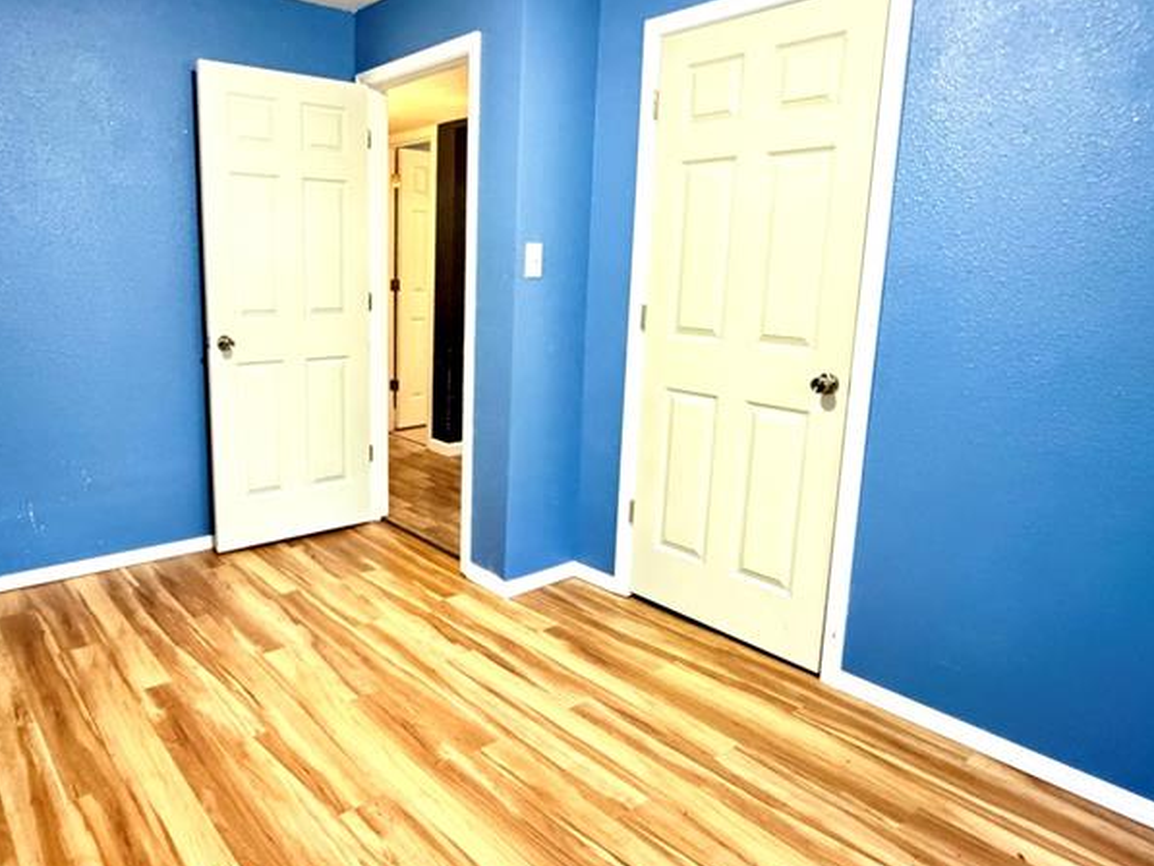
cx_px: 450
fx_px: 800
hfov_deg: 70.7
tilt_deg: -8.9
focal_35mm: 24
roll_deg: +0.3
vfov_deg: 56.8
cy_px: 398
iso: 1600
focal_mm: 2.22
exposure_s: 1/30
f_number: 2.2
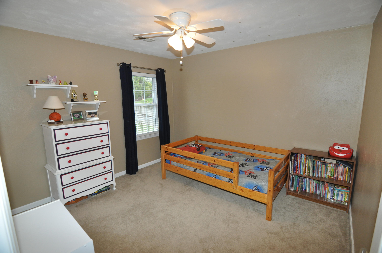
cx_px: 191
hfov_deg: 95.1
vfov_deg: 71.9
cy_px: 126
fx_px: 175
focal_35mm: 16
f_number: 4
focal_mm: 11
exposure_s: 1/60
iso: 800
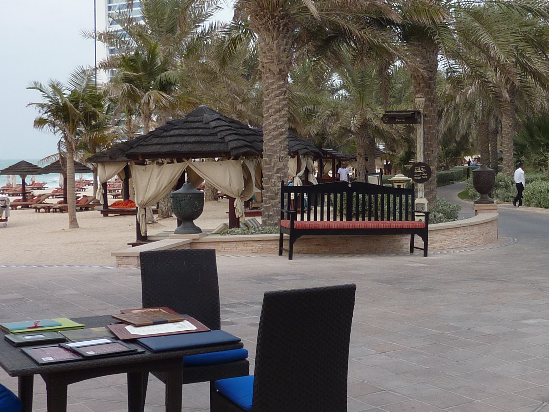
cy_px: 161
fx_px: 872
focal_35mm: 55
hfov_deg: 33.9
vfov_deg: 26.5
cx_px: 440
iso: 80
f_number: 3.5
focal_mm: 4.1
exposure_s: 1/100
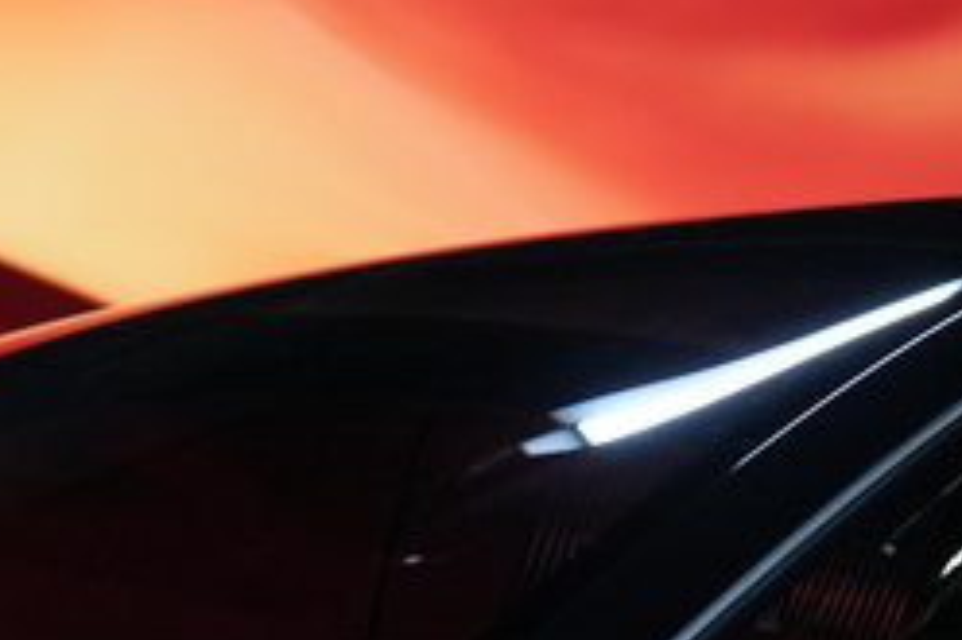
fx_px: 7717
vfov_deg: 4.7
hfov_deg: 6.8
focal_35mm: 289
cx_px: -1121
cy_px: 1375
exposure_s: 1/60
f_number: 4
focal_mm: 56
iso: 1250
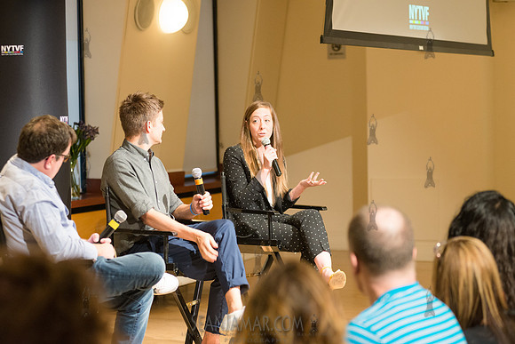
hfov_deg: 20.4
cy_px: 172
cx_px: 258
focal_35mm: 100
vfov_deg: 13.7
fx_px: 1431
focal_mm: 100
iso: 2500
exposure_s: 1/100
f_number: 4
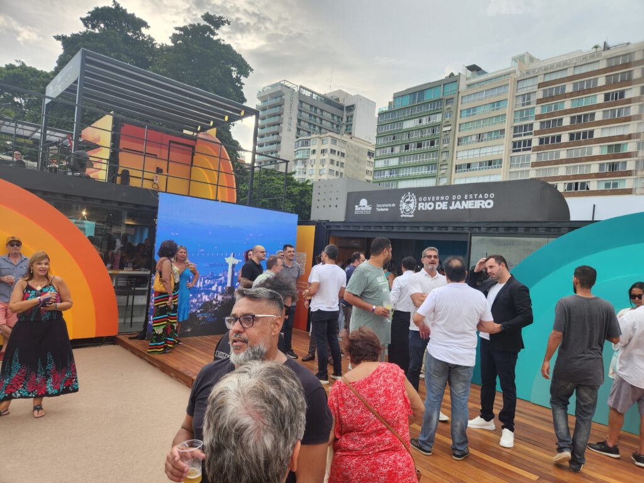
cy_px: 242
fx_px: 428
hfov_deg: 73.9
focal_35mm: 23
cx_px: 322
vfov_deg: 58.9
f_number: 1.8
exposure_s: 1/180
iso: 20
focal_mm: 5.4
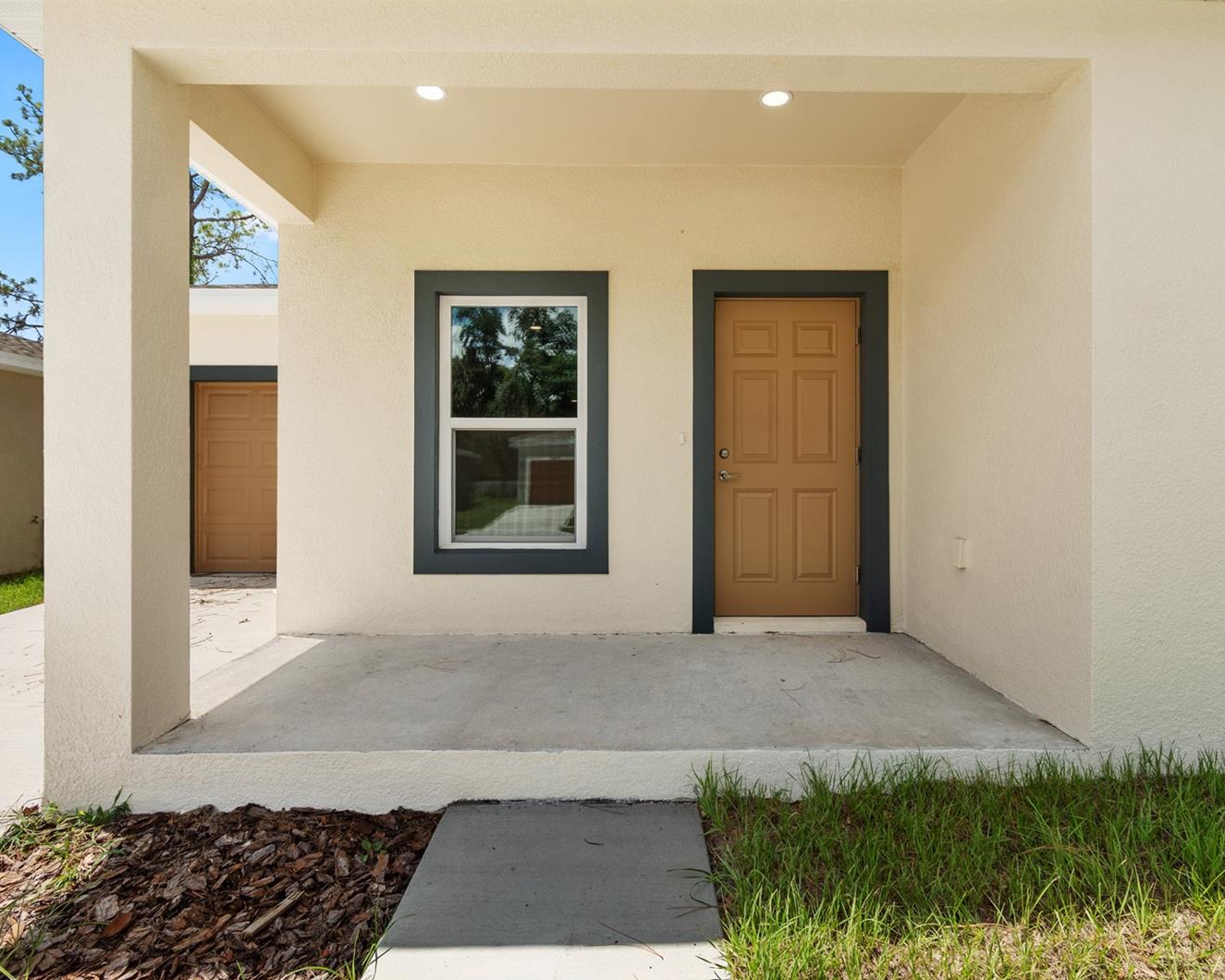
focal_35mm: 17
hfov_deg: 89.6
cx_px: 637
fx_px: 616
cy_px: 489
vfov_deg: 77.0
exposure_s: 1/200
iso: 100
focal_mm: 10
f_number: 7.1
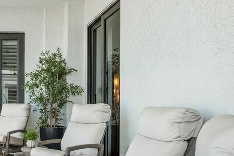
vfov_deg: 33.2
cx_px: 23
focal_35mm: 40
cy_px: 97
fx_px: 261
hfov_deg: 44.0
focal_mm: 17.5
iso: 100
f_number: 4
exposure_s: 1/100
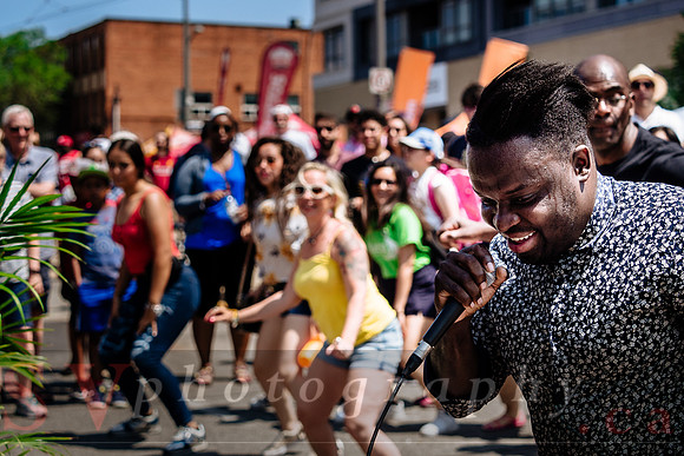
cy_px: 200
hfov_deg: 24.4
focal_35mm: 83
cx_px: 342
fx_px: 1581
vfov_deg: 16.4
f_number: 2.8
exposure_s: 1/2000
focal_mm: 40
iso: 200
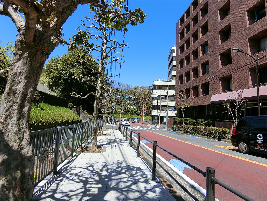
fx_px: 147
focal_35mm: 19
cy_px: 100
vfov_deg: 68.7
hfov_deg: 84.7
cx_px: 134
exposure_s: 1/200
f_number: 6.9
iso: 80
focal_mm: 4.06
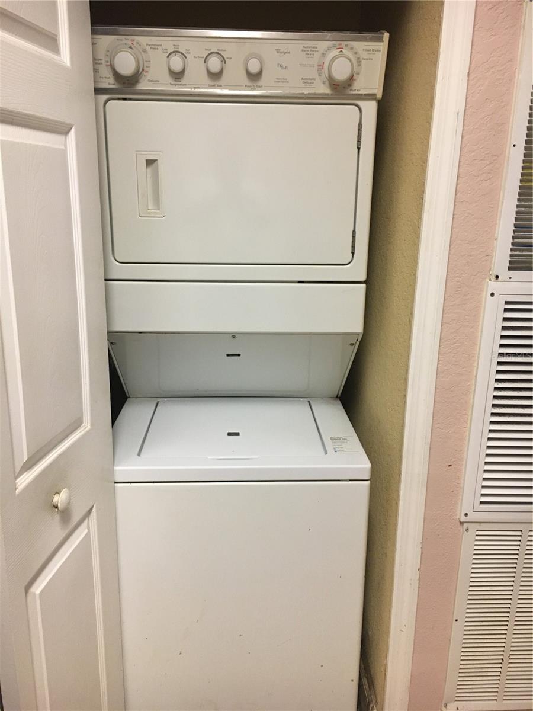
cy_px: 356
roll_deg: -1.8
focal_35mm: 29
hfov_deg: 48.2
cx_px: 266
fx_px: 595
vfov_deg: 61.7
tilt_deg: -15.4
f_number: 2.2
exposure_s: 1/30
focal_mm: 4.15
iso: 125
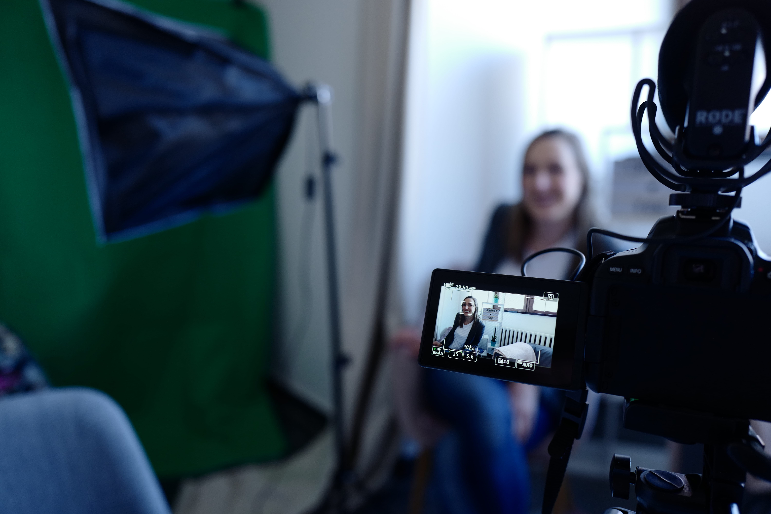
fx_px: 600
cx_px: 386
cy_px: 257
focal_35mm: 28
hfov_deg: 65.5
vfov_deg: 46.4
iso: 800
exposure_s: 1/125
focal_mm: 28
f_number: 2.8
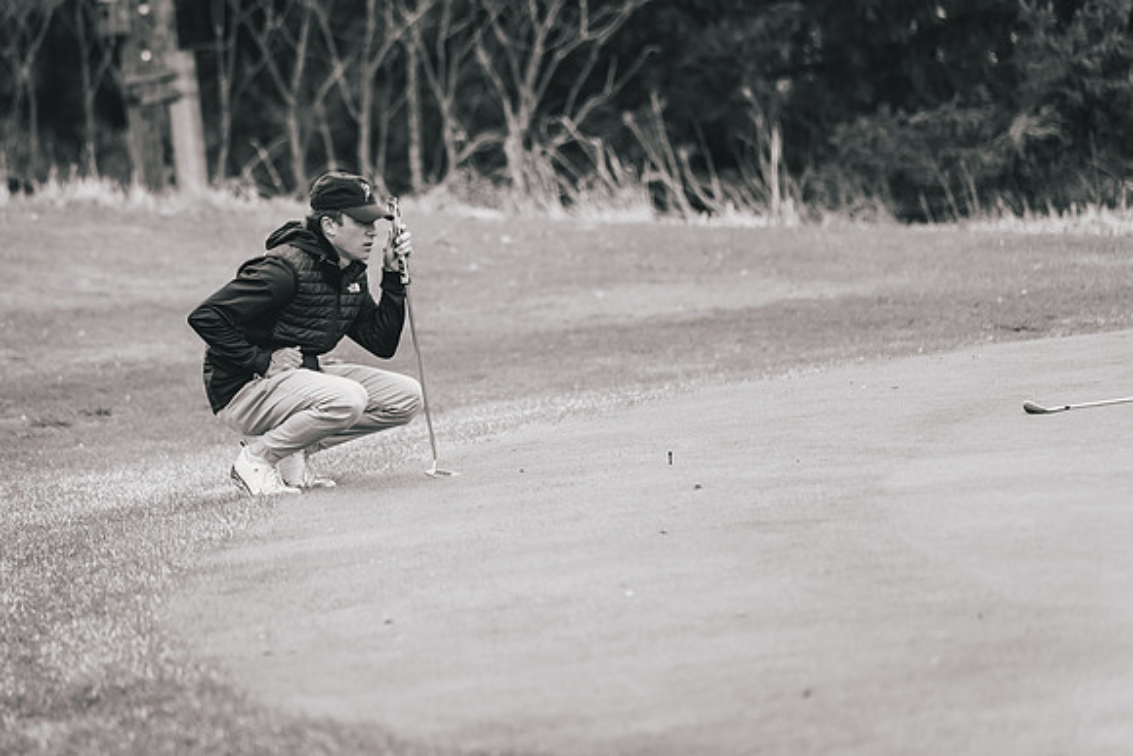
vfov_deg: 6.7
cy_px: 315
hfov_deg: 10.0
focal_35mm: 205
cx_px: 366
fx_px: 6455
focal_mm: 150
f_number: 2.8
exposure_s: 1/3200
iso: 640
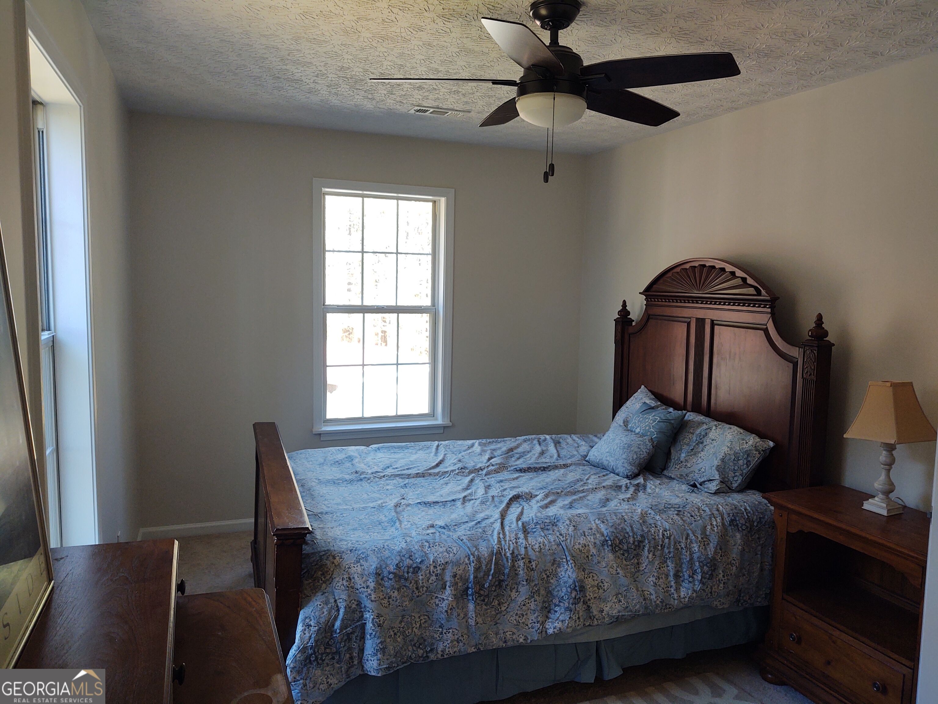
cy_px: 352
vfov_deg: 51.4
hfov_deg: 65.3
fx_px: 732
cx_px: 469
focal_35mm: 27
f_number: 1.7
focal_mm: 4.75
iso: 100
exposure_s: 1/103
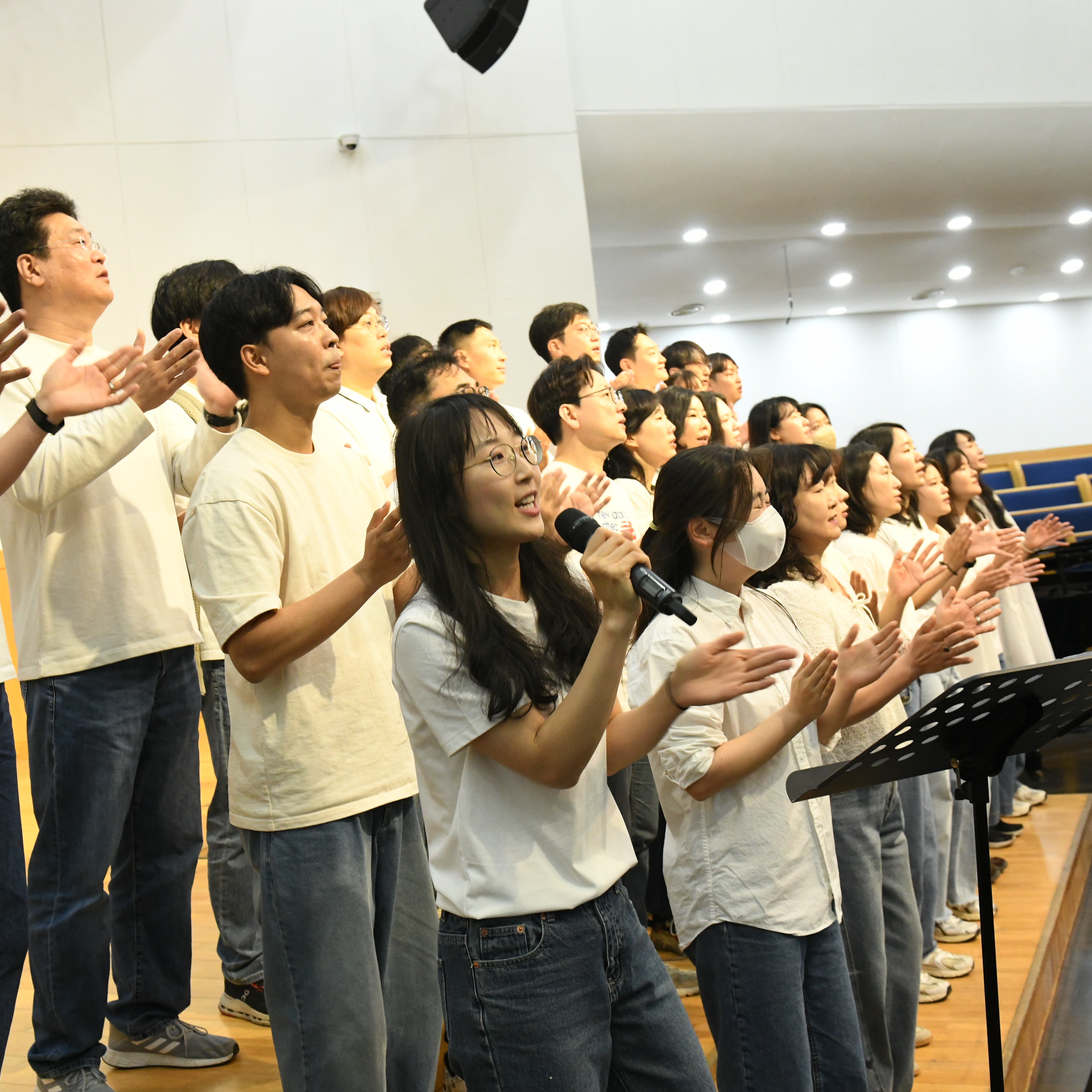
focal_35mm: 44
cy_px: 554
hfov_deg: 38.2
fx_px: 1570
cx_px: 444
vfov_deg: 38.3
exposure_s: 1/125
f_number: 6.3
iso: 4000
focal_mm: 34
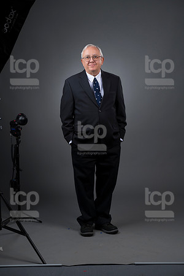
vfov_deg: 25.4
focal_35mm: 80
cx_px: 92
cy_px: 138
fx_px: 613
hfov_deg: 17.1
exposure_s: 1/250
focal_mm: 80
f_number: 5.6
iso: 160
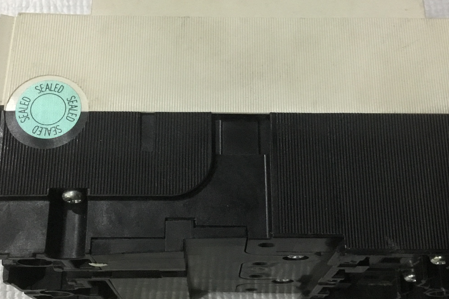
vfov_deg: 25.5
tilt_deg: -68.7
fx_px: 661
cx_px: 234
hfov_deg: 37.5
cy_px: 154
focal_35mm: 53
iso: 200
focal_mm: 3.3
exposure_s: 1/20
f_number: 2.4
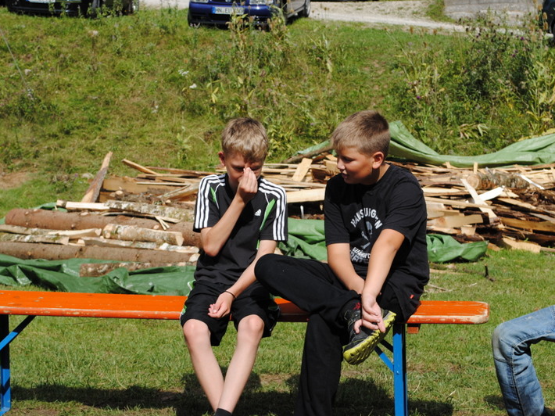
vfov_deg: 16.5
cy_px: 207
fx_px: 1435
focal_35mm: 90
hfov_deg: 21.9
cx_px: 275
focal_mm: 55
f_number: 8
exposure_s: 1/250
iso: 100
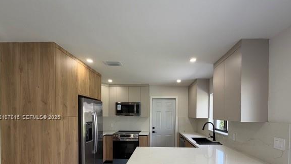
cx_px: 153
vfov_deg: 61.3
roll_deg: -0.4
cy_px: 117
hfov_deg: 95.8
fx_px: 131
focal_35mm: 17
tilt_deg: -1.2
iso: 100
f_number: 2.2
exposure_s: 1/121
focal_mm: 2.22
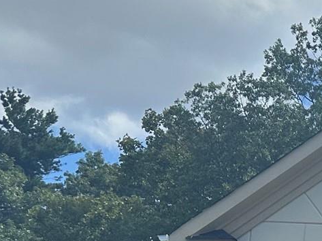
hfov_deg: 15.0
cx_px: 661
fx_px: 967
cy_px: 376
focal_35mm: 104
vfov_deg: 13.3
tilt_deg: +12.3
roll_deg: +0.1
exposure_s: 1/5525
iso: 80
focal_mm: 6.86
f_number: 1.78
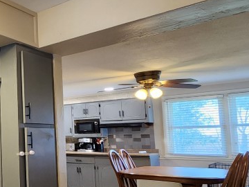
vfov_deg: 38.4
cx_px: -93
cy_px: 119
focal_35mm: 37
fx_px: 266
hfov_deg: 32.9
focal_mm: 2.2
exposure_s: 1/60
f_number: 2.2
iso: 250
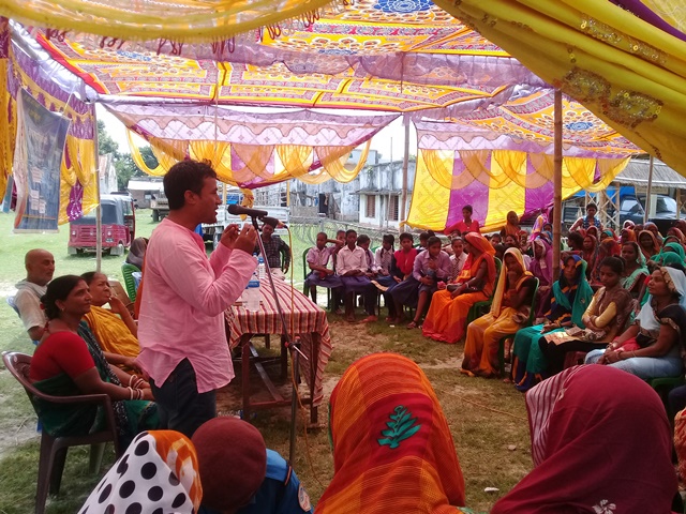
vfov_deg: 45.4
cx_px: 343
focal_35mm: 31
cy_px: 257
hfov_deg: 58.4
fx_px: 614
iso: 50
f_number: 2.2
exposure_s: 1/396
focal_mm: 3.3
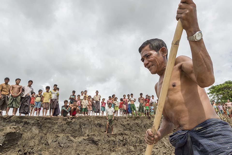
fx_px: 155
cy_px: 78
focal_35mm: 24
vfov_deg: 53.1
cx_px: 116
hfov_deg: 73.8
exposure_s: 1/1600
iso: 1000
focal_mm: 24
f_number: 18
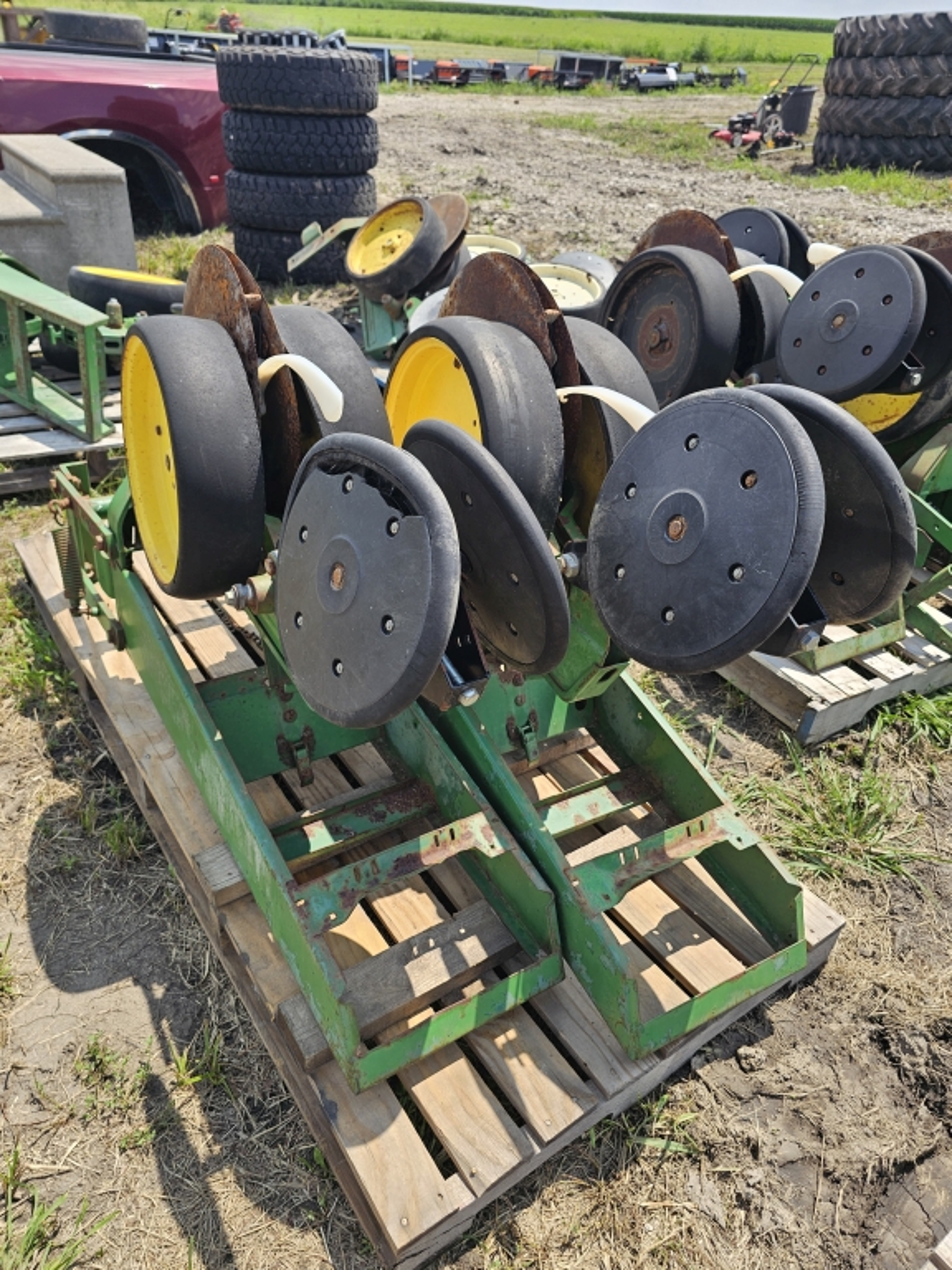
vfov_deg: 73.9
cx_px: 476
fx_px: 843
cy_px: 635
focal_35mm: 23
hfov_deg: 58.9
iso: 10
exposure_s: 1/394
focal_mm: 6.3
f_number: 1.7
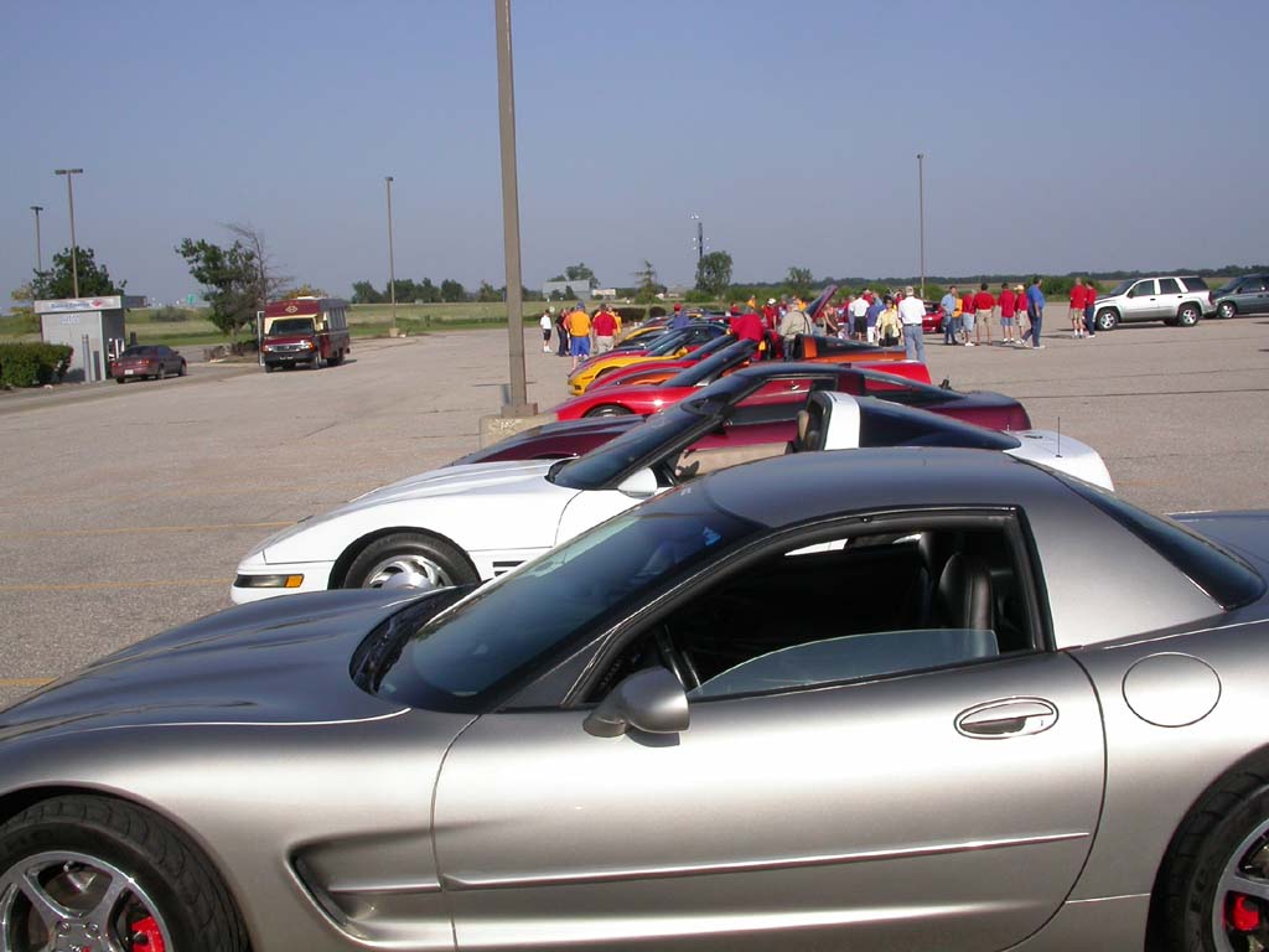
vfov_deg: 37.7
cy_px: 476
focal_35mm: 38
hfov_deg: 49.0
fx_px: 1393
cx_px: 634
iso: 100
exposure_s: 1/468
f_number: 7.5
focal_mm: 7.85
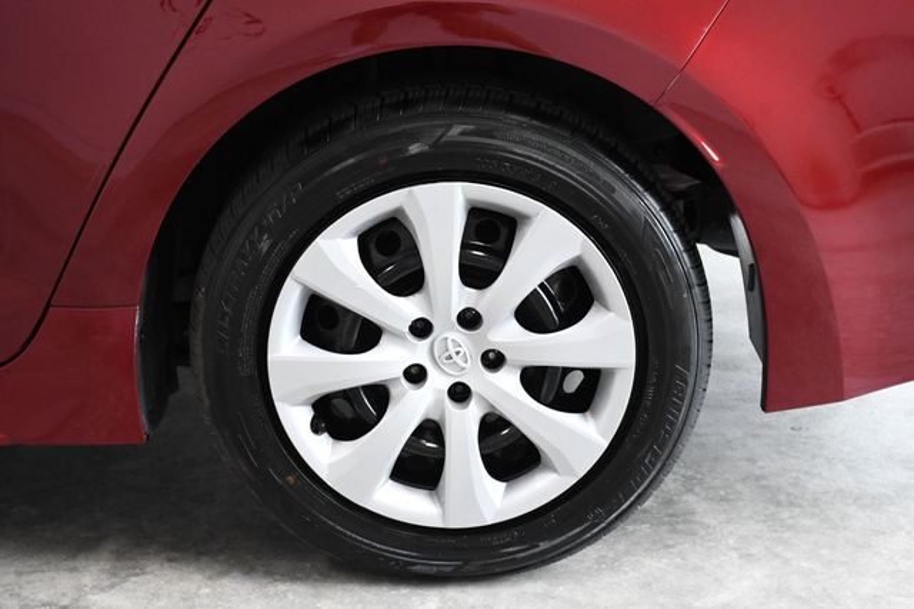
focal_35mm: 63
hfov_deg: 31.9
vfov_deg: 21.5
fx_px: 1599
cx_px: 457
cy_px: 304
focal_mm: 42
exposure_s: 1/250
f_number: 8
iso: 2500
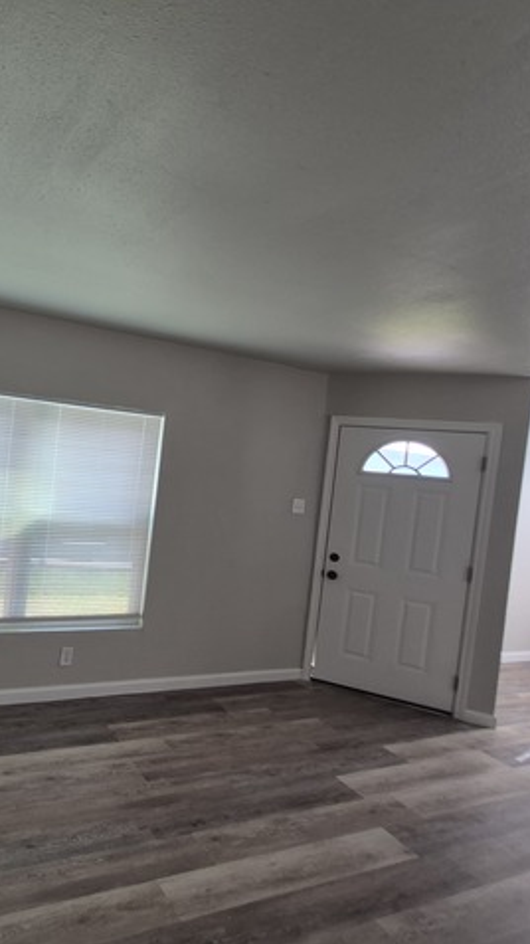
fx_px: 475
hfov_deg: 53.0
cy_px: 473
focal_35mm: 19
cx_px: 79
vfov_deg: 89.6
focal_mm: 1.74
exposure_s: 1/60
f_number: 2.2
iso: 64
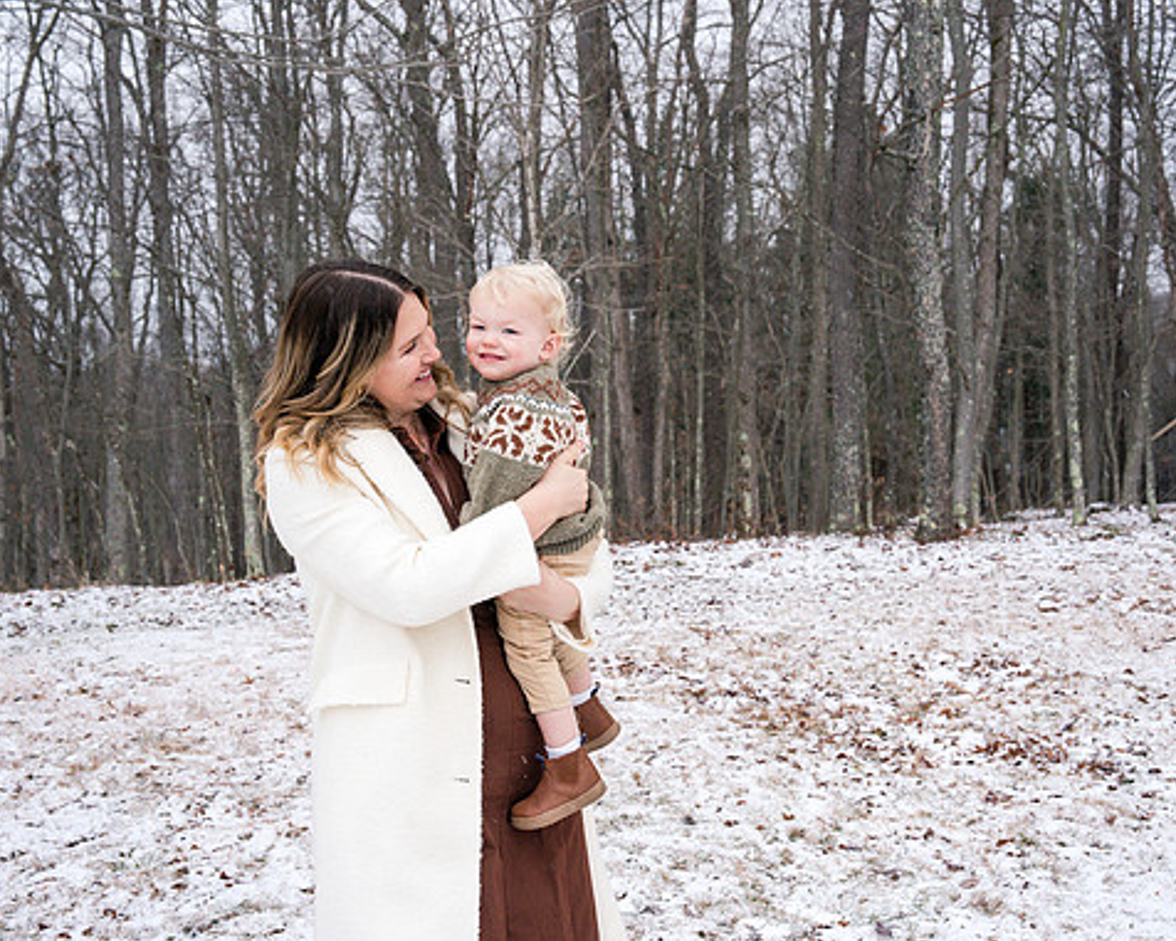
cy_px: 475
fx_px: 1671
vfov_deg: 31.5
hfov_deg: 38.7
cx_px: 637
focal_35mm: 48
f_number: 6.3
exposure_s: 1/250
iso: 1000
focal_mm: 42
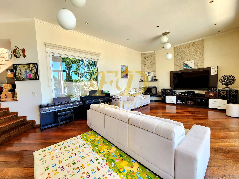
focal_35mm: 13
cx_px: 120
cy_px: 90
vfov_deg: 89.9
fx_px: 90
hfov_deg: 106.2
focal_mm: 2.2
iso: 64
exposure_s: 1/60.2
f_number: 2.2
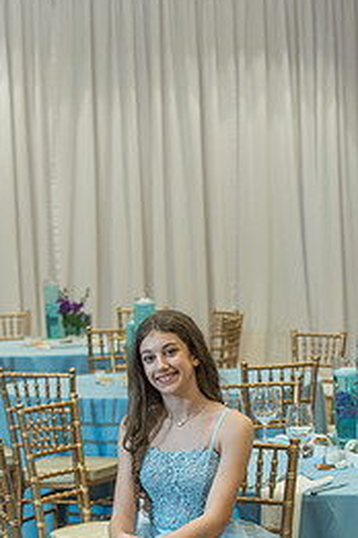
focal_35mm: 129
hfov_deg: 10.6
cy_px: 450
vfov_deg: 15.8
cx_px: 239
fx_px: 1929
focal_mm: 75
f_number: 4
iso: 1000
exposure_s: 1/100
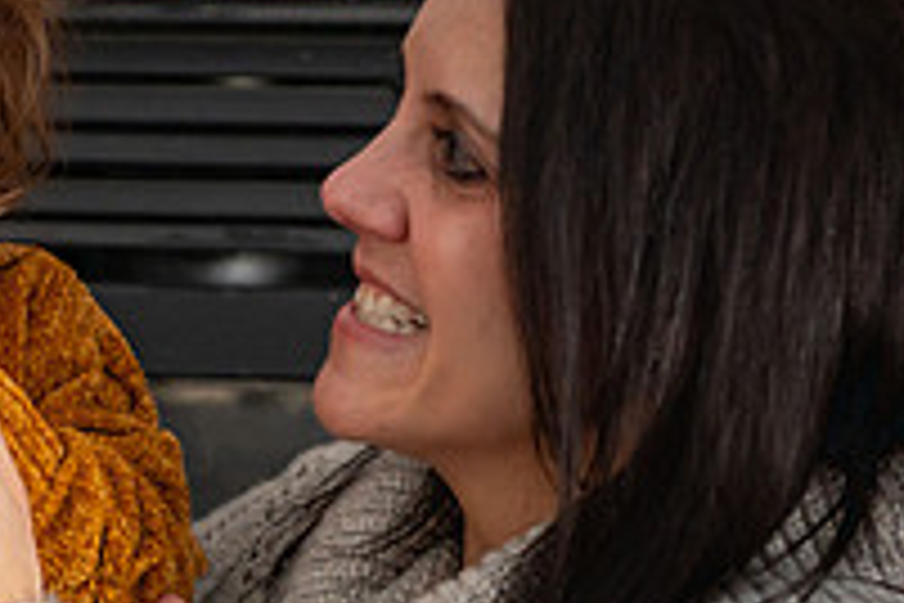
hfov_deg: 11.2
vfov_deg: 7.7
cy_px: 402
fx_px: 4495
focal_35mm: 179
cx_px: -255
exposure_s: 1/80
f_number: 3.2
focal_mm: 58
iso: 1250
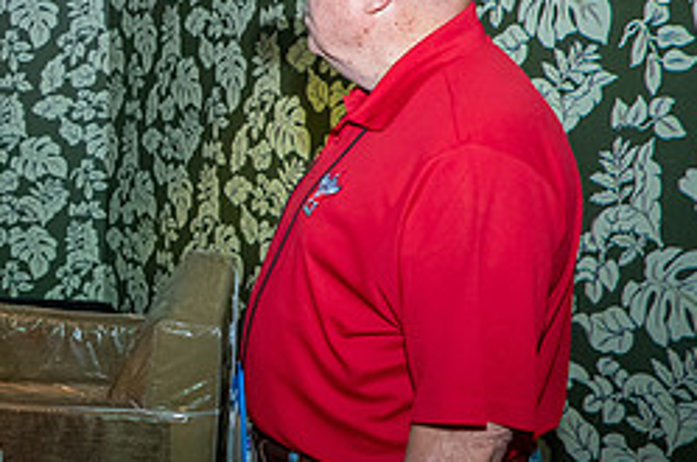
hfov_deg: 33.4
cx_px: 45
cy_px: 188
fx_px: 1082
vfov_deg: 24.1
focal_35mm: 56
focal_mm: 24
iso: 12800
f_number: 5.6
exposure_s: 1/50
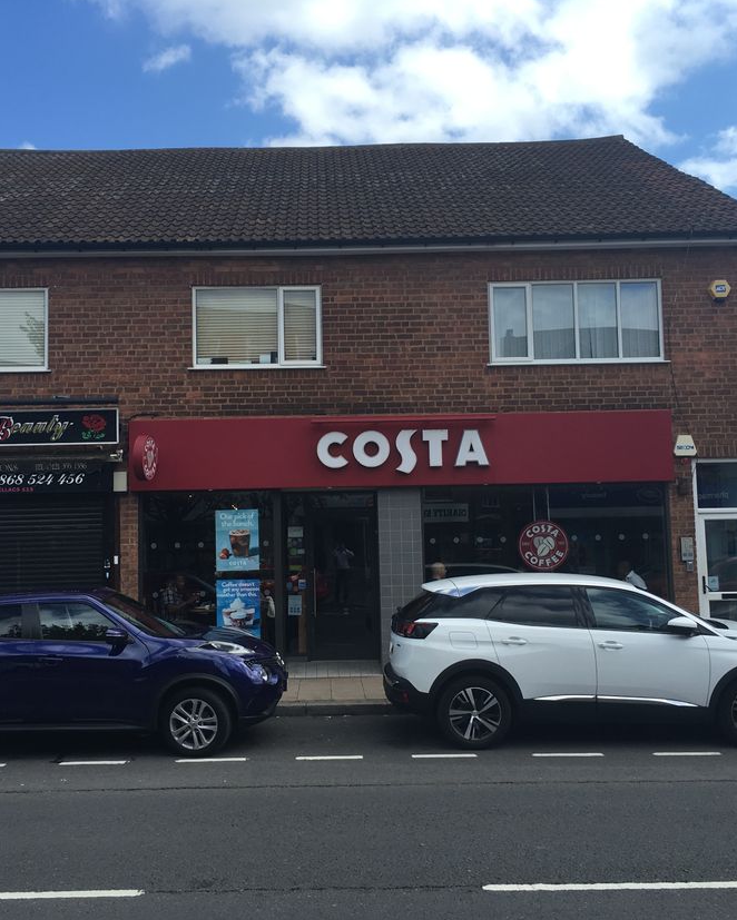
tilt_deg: +6.2
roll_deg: +0.5
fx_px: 1036
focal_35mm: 38
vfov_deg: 47.9
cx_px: 332
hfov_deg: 39.1
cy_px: 459
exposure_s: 1/1012
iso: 25
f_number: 2.2
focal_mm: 4.15
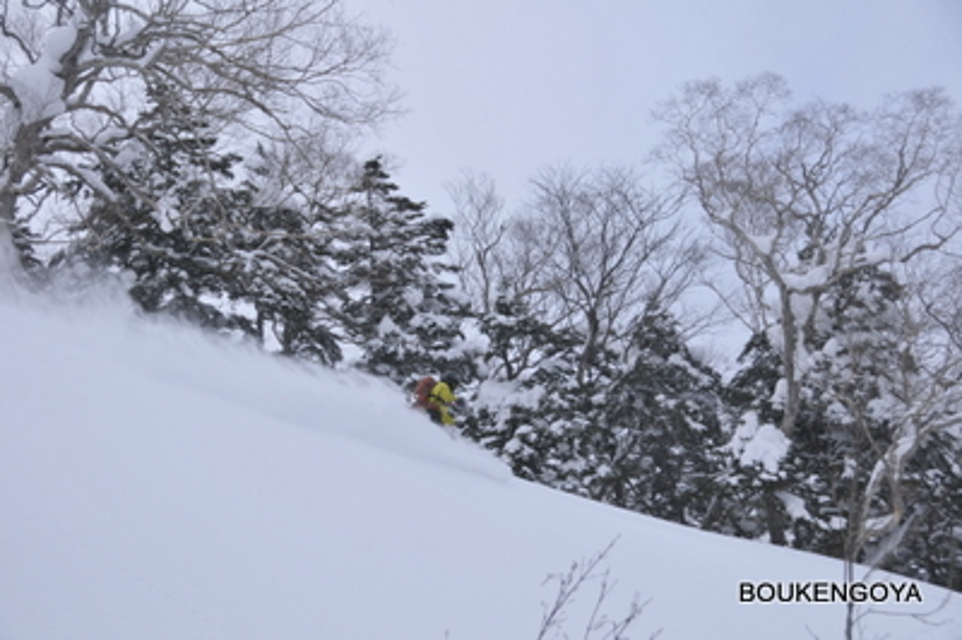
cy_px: 320
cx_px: 481
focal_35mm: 75
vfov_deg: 18.2
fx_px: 2002
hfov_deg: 27.0
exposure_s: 1/1000
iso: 200
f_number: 6.3
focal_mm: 50
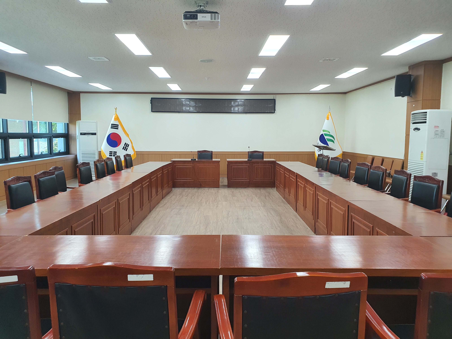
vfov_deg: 53.1
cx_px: 226
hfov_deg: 67.3
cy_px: 170
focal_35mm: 26
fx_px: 339
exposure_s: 1/120
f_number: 2.4
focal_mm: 4.3
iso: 160
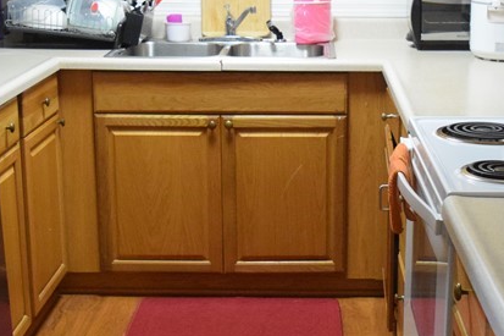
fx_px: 994
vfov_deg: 19.2
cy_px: 178
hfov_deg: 28.2
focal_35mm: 71
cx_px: 356
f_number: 3.5
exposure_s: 1/80
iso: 3200
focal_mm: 18
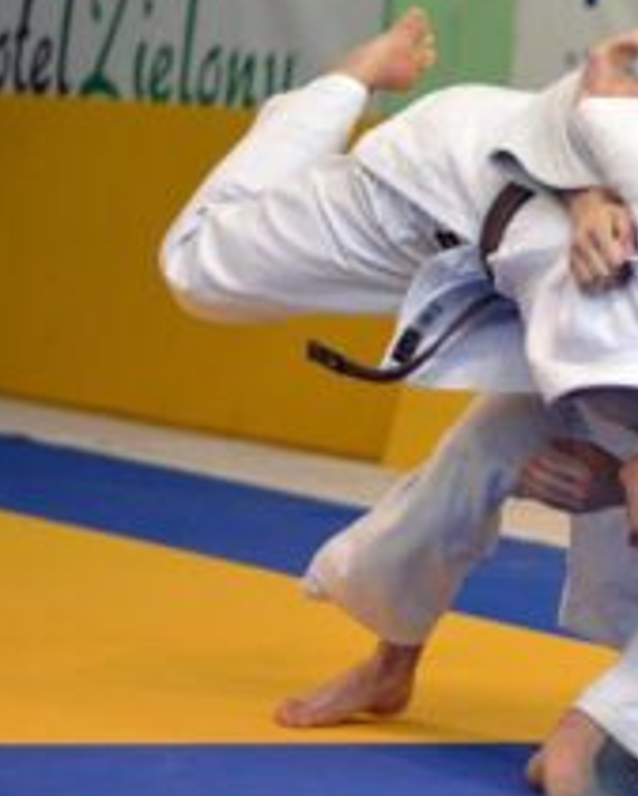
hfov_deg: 11.5
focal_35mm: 133
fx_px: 3137
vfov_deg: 14.5
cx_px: 680
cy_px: 383
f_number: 2
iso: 1000
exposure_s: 1/1600
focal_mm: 50
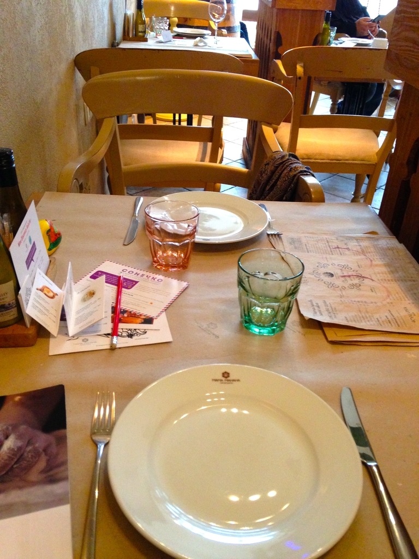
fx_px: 533
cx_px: 210
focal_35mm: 33
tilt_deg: -32.6
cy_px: 280
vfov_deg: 55.4
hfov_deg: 42.9
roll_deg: -3.3
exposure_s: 1/20
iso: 320
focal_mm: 4.12
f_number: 2.4
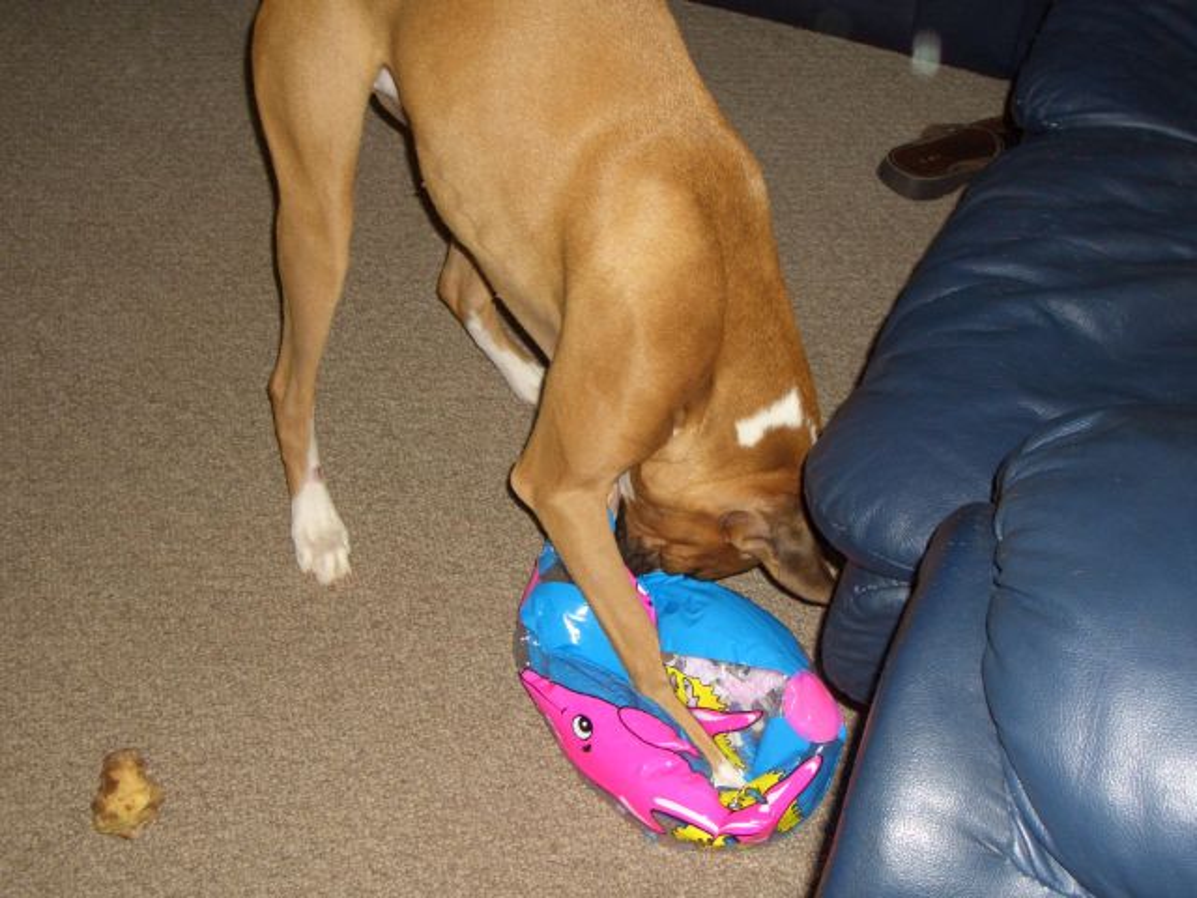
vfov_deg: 29.7
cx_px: 598
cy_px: 449
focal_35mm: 49
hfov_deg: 38.9
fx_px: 1694
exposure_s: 1/60
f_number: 3.1
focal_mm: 8.2
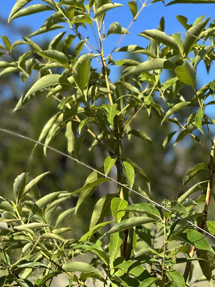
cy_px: 100
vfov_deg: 18.7
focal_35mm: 105
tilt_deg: +16.3
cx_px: 114
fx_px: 869
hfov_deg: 14.1
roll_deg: -0.9
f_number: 2.8
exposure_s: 1/374
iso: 32
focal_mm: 9
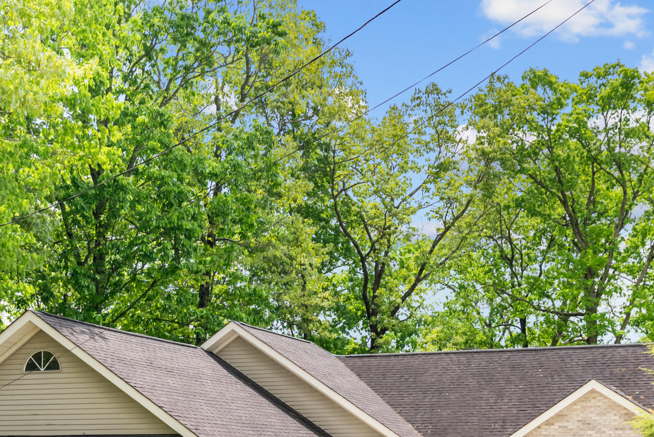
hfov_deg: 34.9
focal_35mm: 57
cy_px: 362
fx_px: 1039
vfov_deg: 23.3
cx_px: 316
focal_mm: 34.1
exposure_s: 1/80
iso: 125
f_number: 4
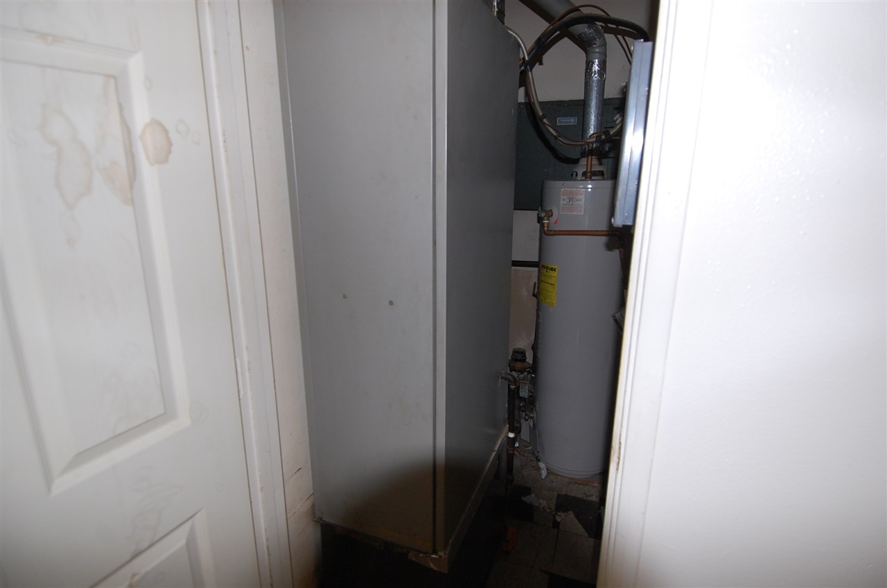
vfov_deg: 36.7
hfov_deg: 53.2
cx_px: 444
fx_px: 885
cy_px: 294
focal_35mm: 36
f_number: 4
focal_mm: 24
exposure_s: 1/60
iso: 400
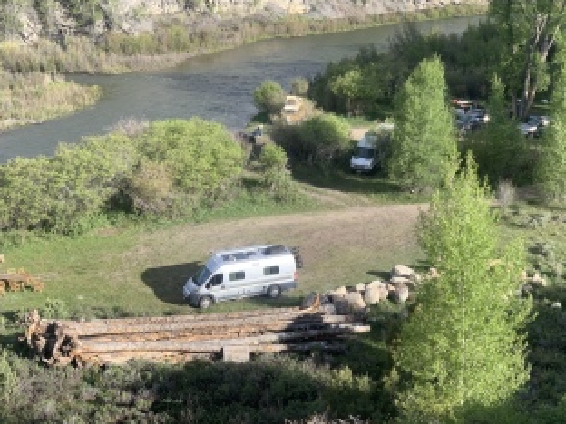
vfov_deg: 24.0
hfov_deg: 31.6
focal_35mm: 61
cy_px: 214
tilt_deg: -17.2
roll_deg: +1.5
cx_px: 321
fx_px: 997
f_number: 2.4
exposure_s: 1/484
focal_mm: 6
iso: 16
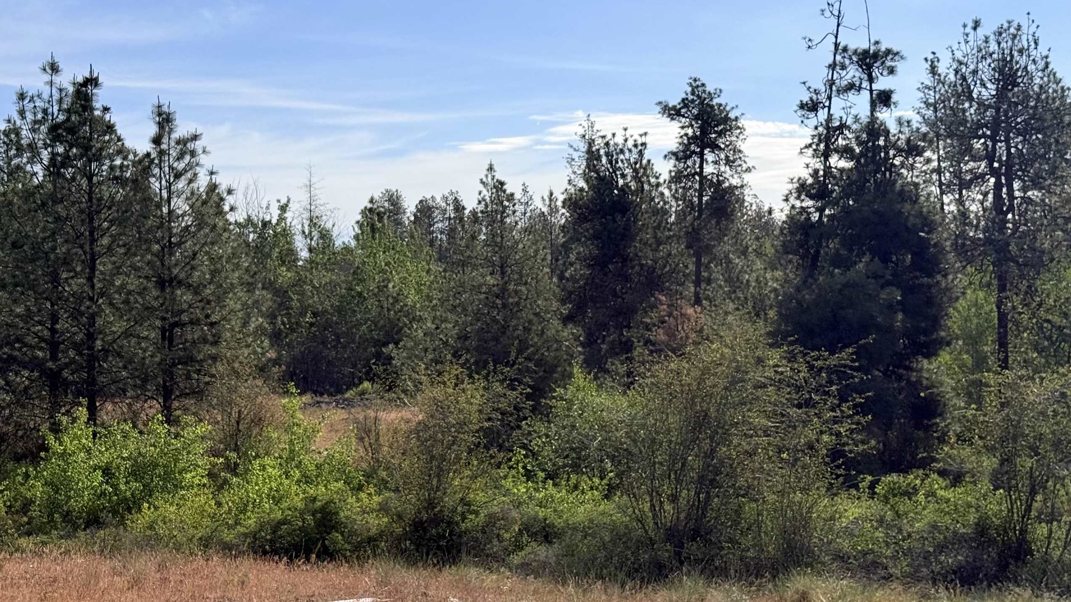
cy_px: 258
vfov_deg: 19.1
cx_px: 471
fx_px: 1789
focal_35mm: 63
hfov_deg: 33.3
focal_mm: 6.76
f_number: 1.78
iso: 80
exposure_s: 1/9901
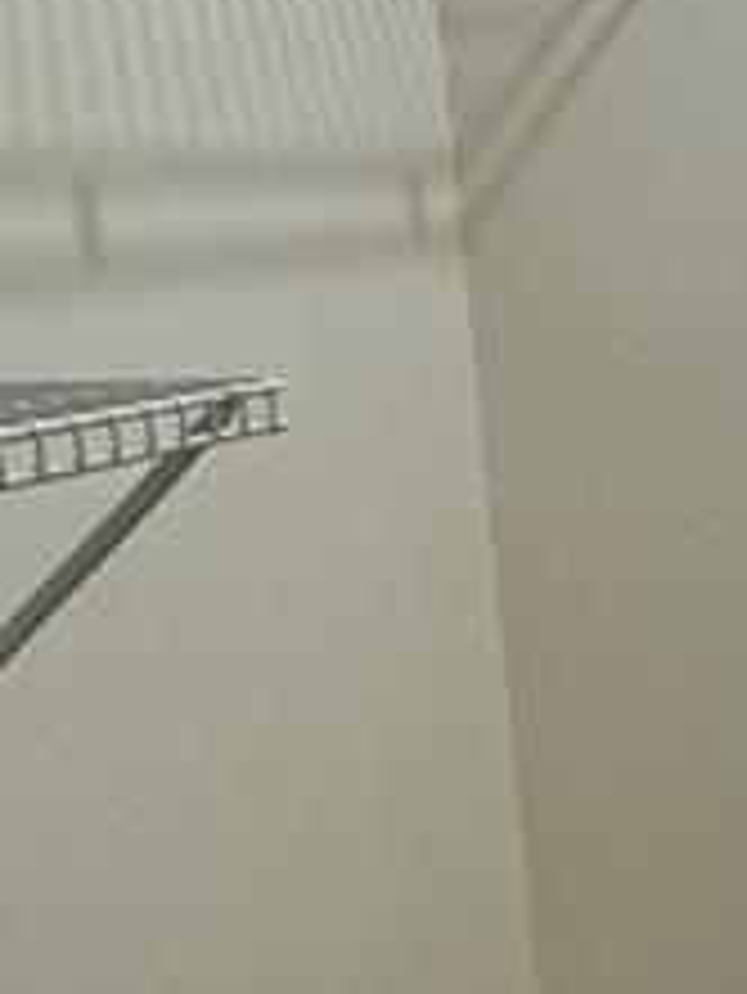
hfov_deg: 16.1
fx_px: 2185
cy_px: 616
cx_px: 1377
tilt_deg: -10.6
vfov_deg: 25.6
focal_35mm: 76
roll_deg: +2.5
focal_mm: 2.22
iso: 200
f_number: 2.2
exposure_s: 1/60
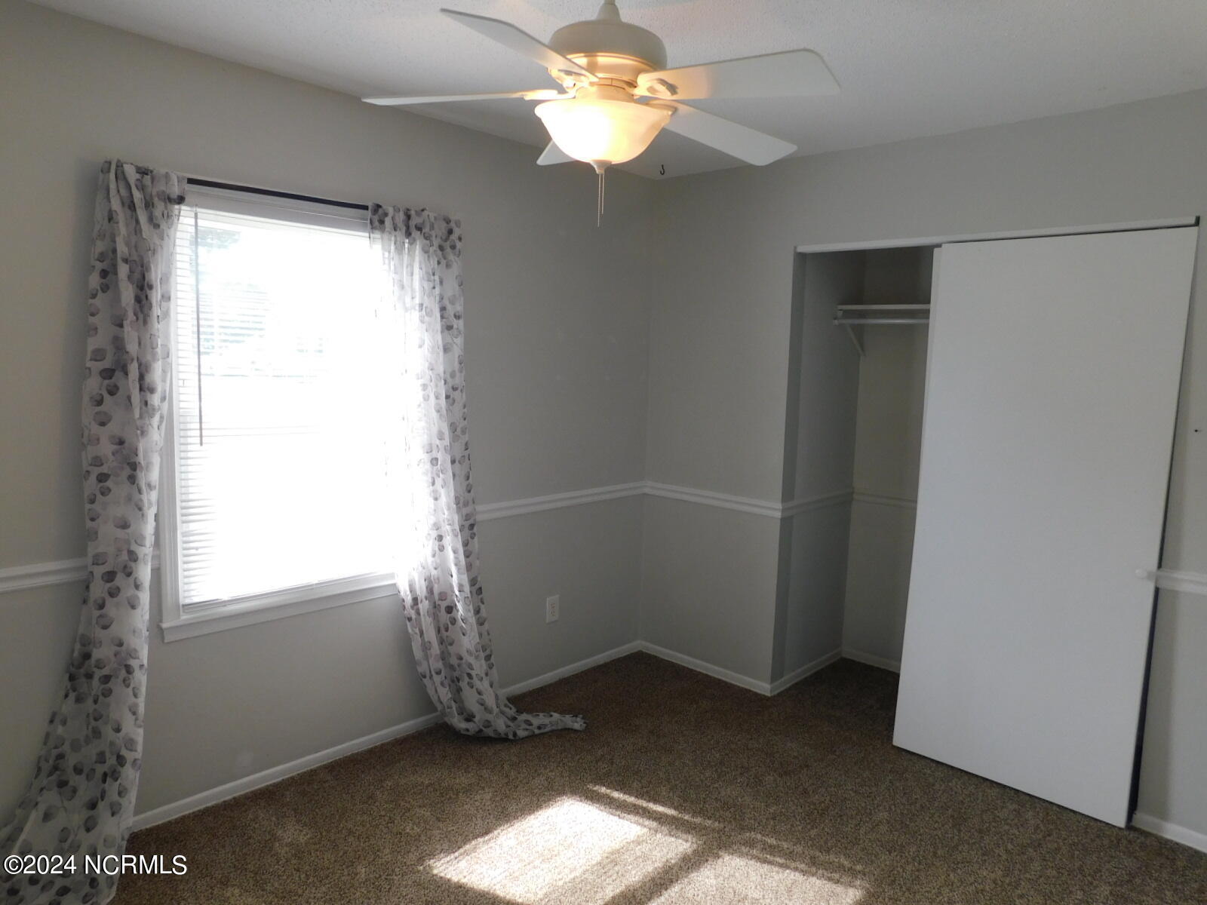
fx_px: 802
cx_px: 604
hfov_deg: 73.9
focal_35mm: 23
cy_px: 452
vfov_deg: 58.9
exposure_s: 1/60
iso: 125
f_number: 3
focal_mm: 4
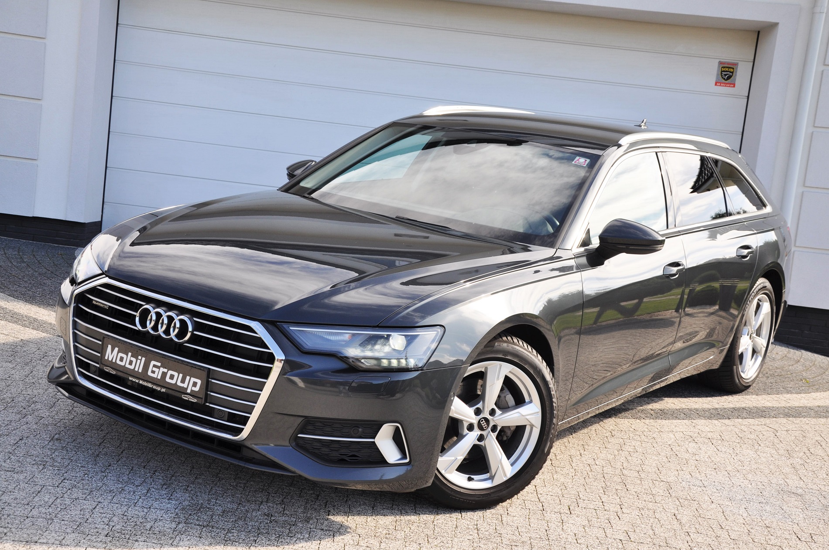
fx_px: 1207
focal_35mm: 52
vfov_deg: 25.7
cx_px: 414
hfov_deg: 37.9
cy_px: 275
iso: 250
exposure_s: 1/250
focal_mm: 35
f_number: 8
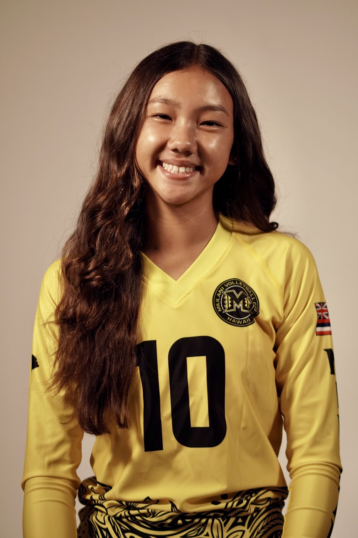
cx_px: 179
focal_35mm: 128
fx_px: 1901
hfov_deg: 10.8
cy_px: 269
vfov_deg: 16.1
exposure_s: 1/80
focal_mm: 85
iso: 640
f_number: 2
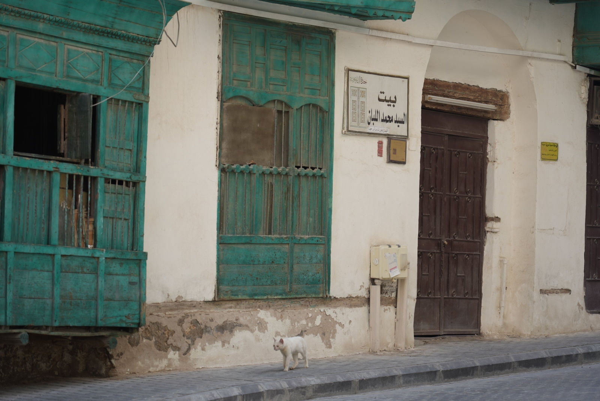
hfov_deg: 19.4
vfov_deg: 13.1
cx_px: 300
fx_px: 1751
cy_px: 200
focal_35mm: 105
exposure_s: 1/200
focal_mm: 105
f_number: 4.5
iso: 100
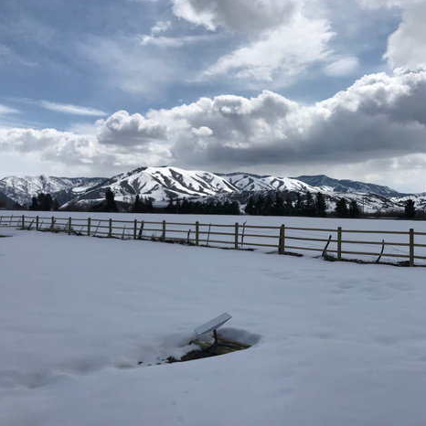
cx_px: 291
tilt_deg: +0.0
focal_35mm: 34
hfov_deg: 47.5
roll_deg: +0.8
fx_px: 473
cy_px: 208
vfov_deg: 48.4
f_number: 1.8
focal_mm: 3.99
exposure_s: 1/12048
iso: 25
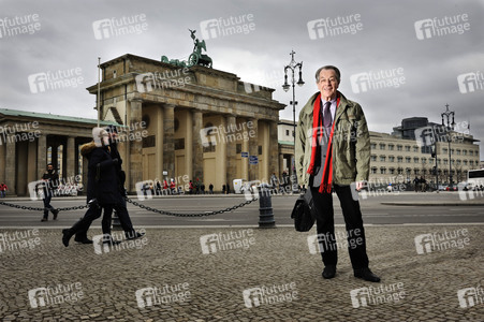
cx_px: 242
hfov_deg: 55.8
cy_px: 161
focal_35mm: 34
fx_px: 457
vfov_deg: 38.8
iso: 250
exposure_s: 1/250
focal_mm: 34
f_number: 7.1
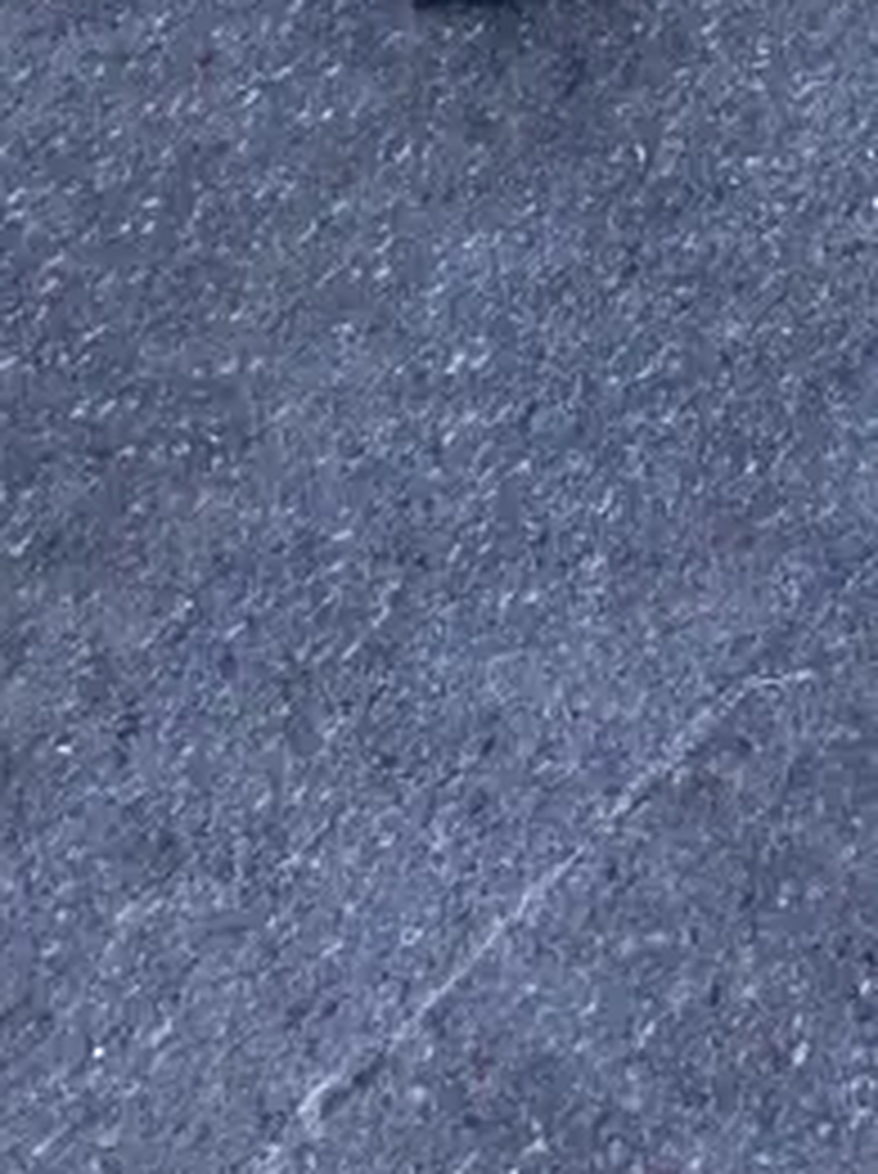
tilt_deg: -44.0
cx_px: 1112
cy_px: -778
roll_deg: +5.3
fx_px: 3729
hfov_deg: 13.0
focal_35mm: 110
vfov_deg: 15.9
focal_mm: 3.99
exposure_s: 1/50
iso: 100
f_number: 1.8
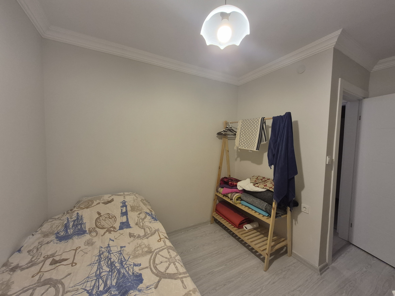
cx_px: 198
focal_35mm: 13
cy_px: 148
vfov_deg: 89.9
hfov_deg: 106.2
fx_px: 148
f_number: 2.2
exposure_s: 1/50
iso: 125
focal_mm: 1.74
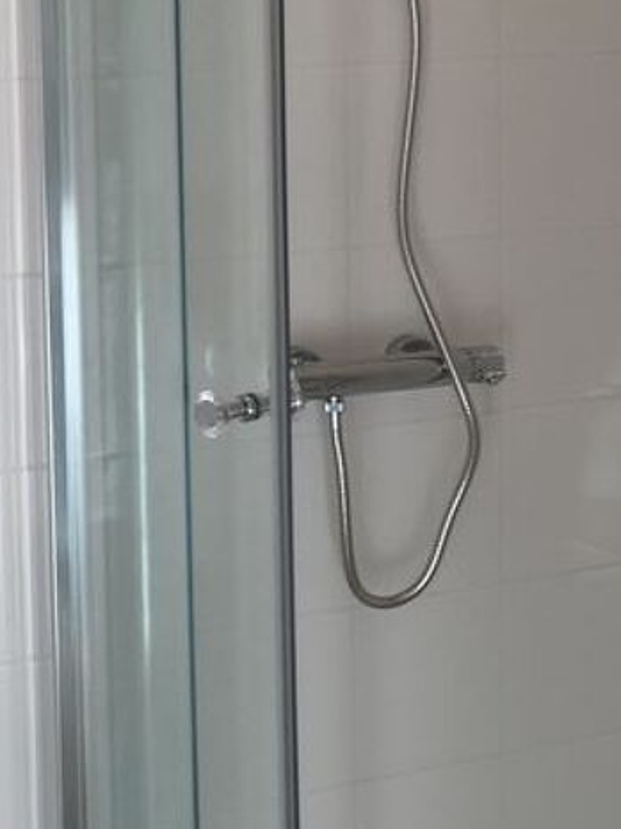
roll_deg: +2.0
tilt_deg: -4.7
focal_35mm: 83
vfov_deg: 23.3
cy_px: 184
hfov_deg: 17.3
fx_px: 1987
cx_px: -36
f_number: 2.2
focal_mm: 4.15
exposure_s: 1/148
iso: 32
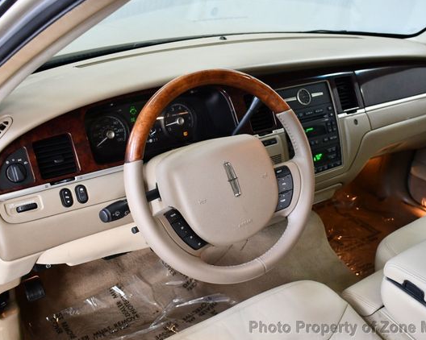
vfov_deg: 36.5
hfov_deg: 44.7
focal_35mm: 41
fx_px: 517
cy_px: 171
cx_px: 240
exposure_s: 1/125
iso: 1400
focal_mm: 18
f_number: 3.5
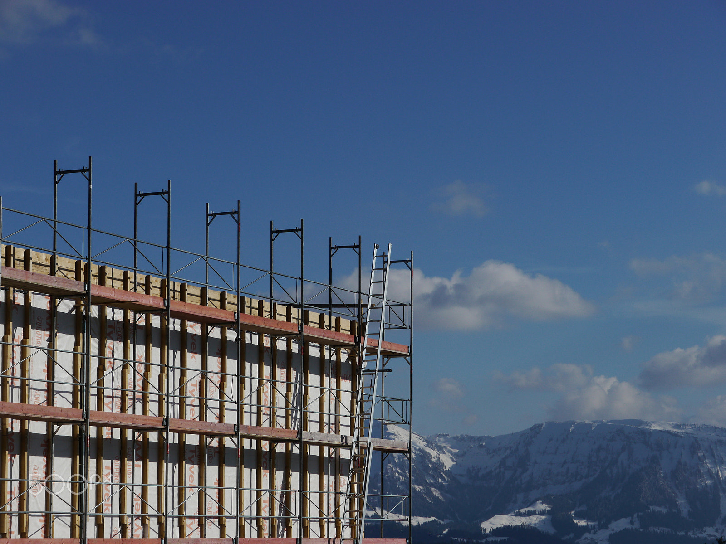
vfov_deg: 13.7
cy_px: 272
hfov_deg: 18.2
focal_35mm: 108
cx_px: 363
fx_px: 2265
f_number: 7.1
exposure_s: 1/1600
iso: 160
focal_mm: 54
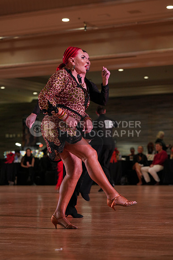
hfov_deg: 14.9
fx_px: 663
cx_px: 86
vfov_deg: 22.1
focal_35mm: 92
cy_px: 130
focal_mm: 92
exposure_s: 1/400
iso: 800
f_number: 4
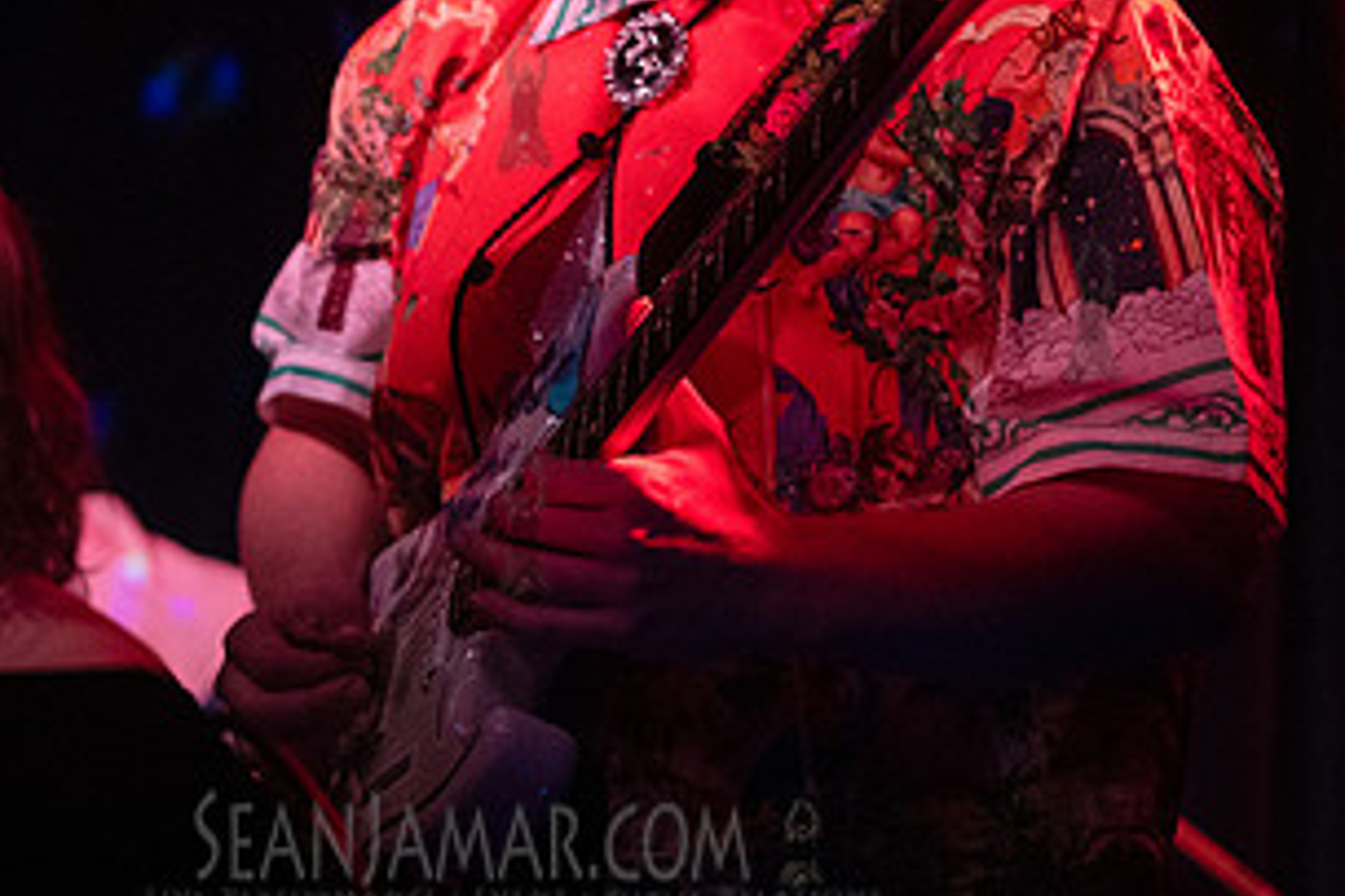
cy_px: 93
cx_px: 520
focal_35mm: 118
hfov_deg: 17.3
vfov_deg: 11.5
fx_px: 4406
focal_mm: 62
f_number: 3.5
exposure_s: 1/250
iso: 12800
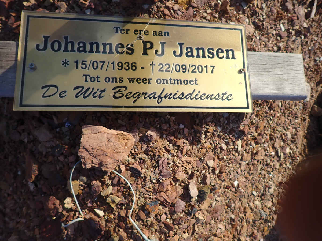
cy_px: 120
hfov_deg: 69.4
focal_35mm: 25
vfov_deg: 54.9
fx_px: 233
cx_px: 161
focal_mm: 4.5
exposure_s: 1/1000
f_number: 2
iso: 100
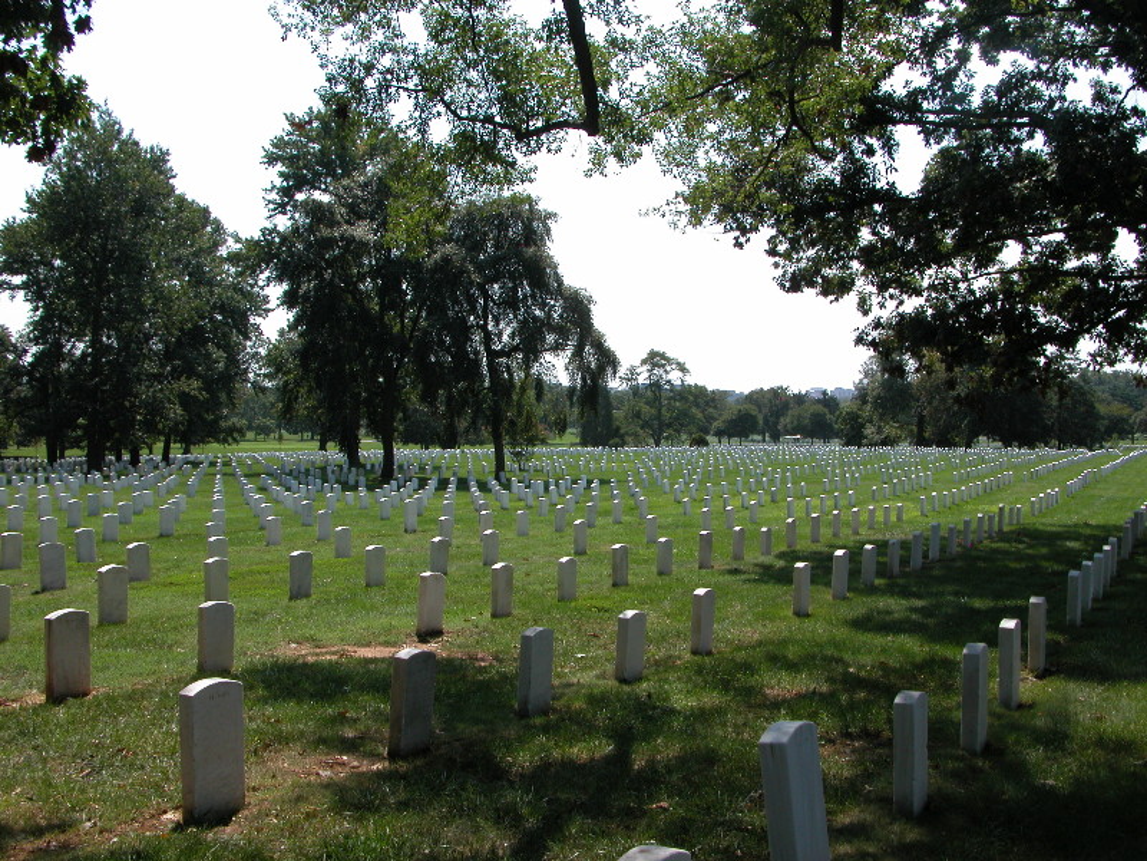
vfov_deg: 40.7
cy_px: 430
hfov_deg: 52.6
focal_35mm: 35
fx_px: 1160
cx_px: 574
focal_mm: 9
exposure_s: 1/281
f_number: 6.3
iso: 100
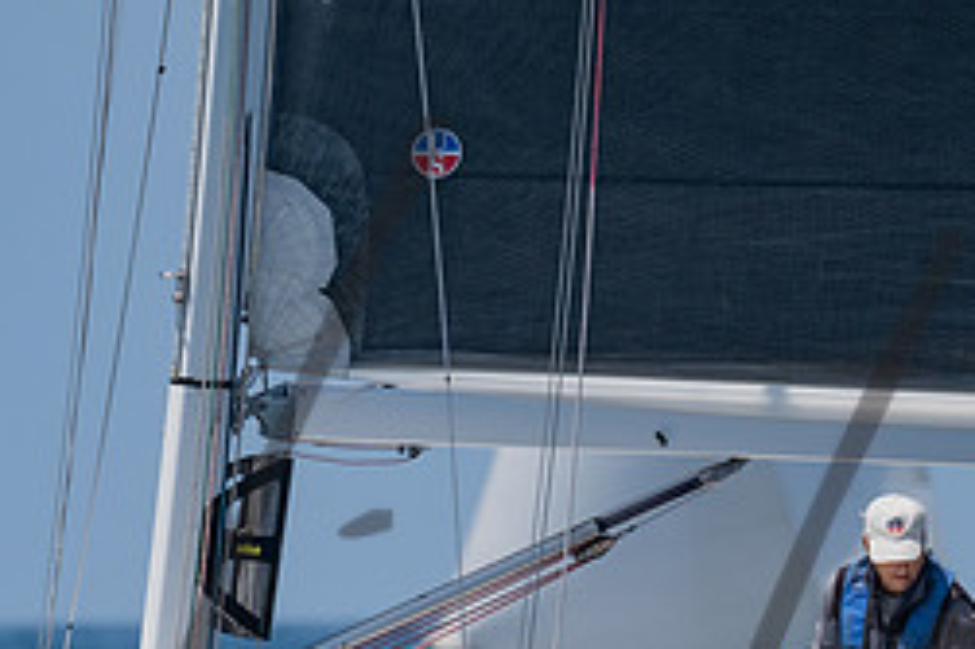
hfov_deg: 1.6
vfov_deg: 1.0
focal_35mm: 1314
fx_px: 35563
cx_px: 539
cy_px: 556
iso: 250
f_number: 6.3
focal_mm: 400
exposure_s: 1/2000
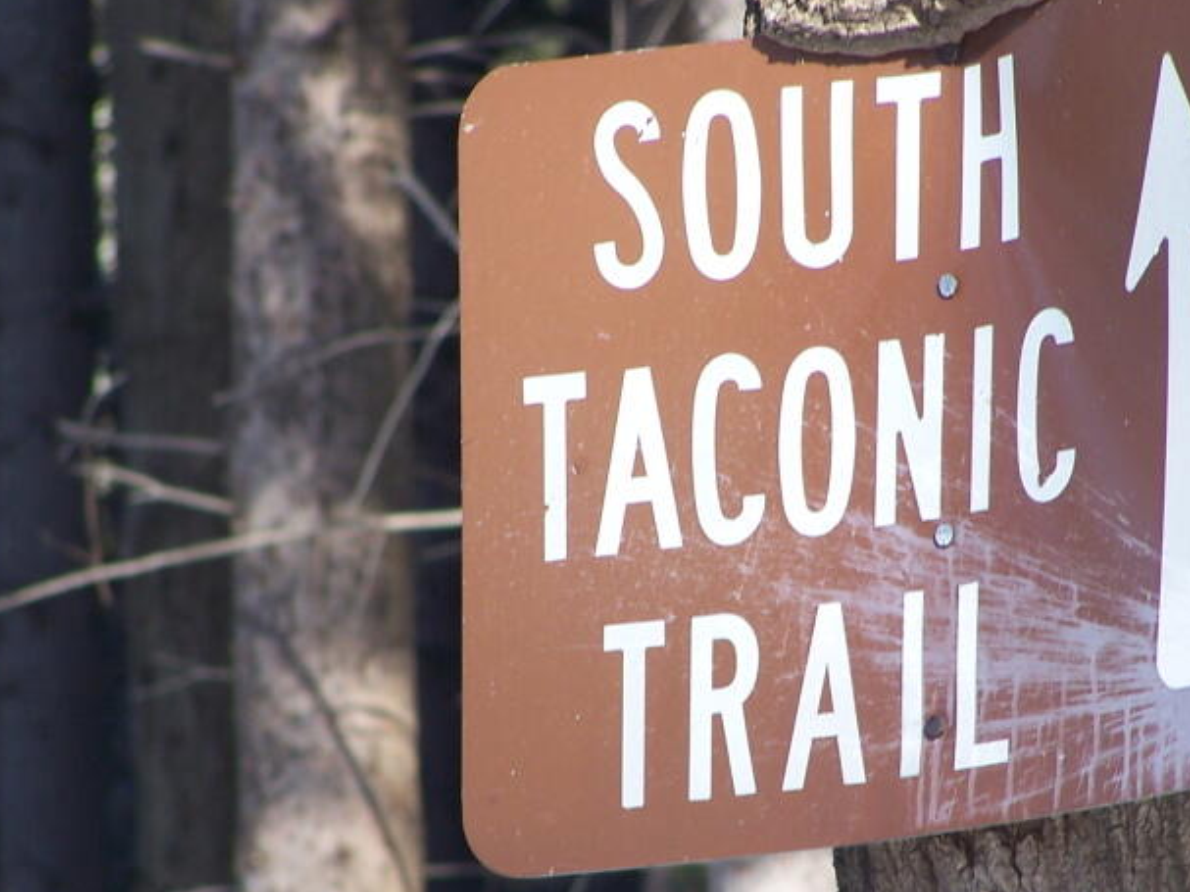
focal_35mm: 486
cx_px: 761
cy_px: 537
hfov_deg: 4.1
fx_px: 16704
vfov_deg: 3.1
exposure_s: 1/200
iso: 80
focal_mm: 47.7
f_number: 3.6
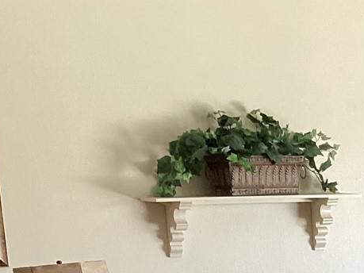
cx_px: 513
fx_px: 1135
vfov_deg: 12.9
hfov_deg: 16.8
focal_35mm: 108
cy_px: 432
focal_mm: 3.3
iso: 160
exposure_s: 1/60
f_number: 2.4
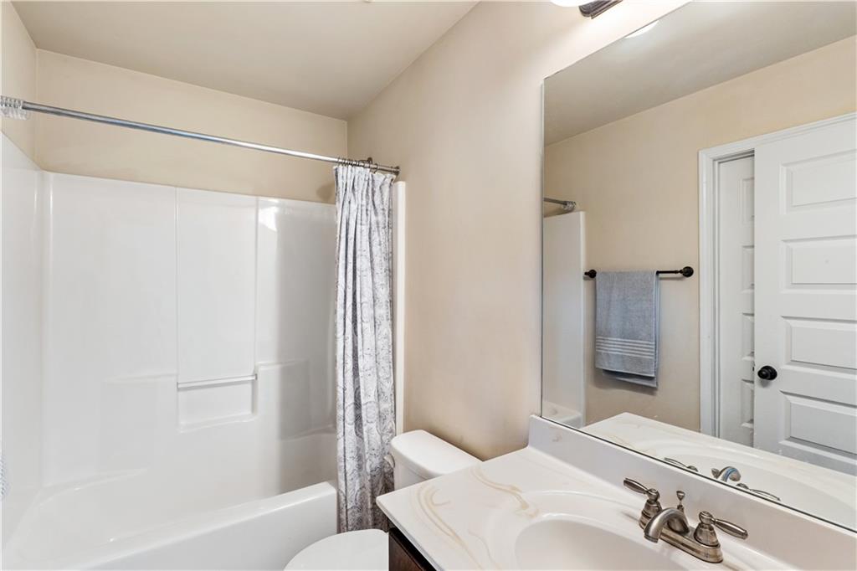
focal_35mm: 16
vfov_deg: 72.0
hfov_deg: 95.0
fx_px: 393
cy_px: 286
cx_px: 428
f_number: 8
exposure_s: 1/13
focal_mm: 11
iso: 400
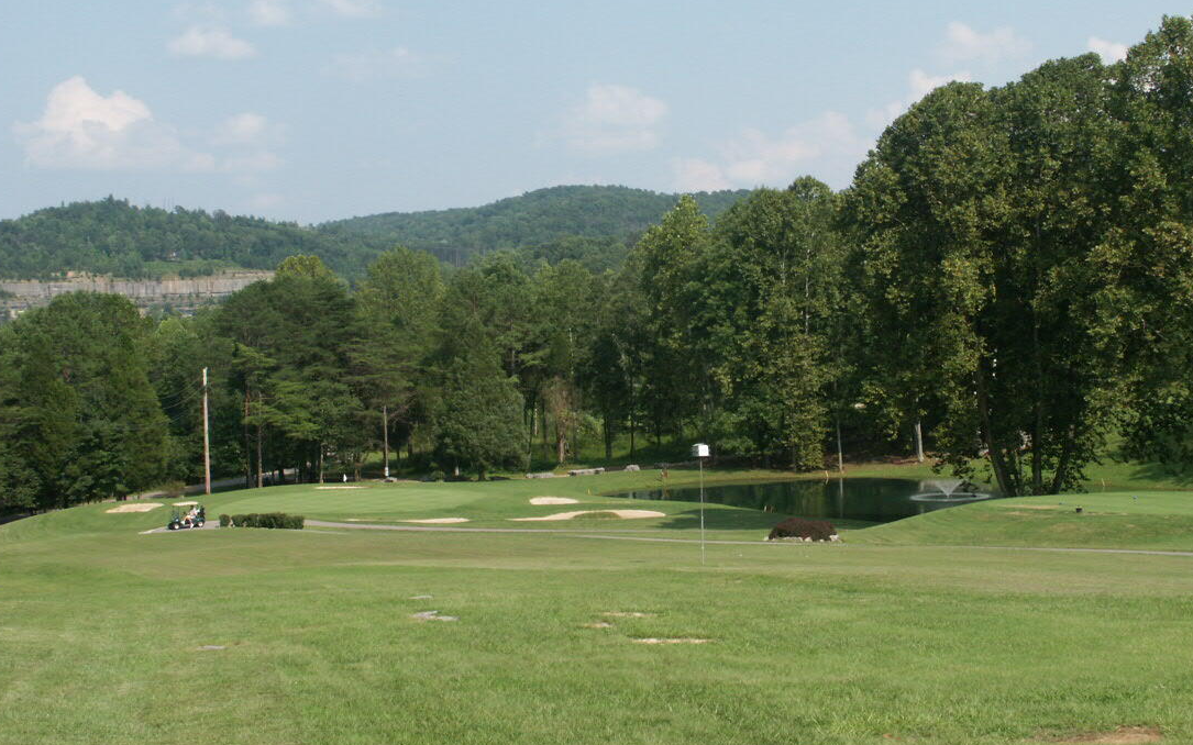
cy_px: 258
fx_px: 2113
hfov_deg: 31.5
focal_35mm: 65
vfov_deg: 20.0
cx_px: 672
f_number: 8
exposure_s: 1/350
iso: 100
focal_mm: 13.45
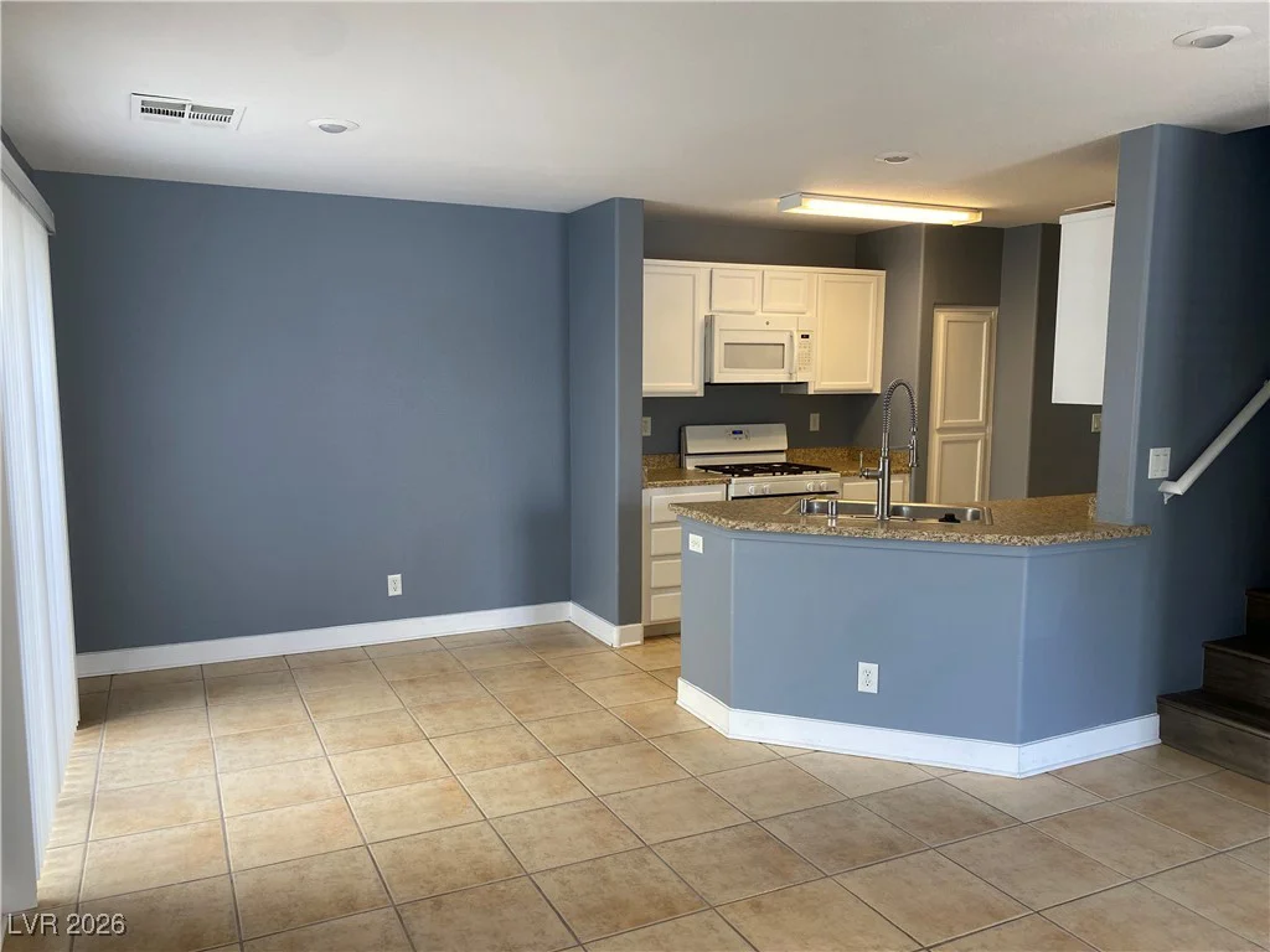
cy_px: 476
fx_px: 954
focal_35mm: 26
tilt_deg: -7.3
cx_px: 635
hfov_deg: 67.3
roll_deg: +0.3
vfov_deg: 53.1
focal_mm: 4.25
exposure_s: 1/120
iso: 80
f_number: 1.8
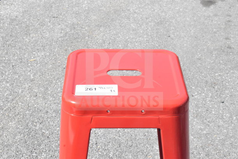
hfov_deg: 24.6
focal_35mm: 82
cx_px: 119
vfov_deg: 16.6
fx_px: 546
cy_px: 80
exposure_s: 1/1600
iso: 6400
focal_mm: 55
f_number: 20
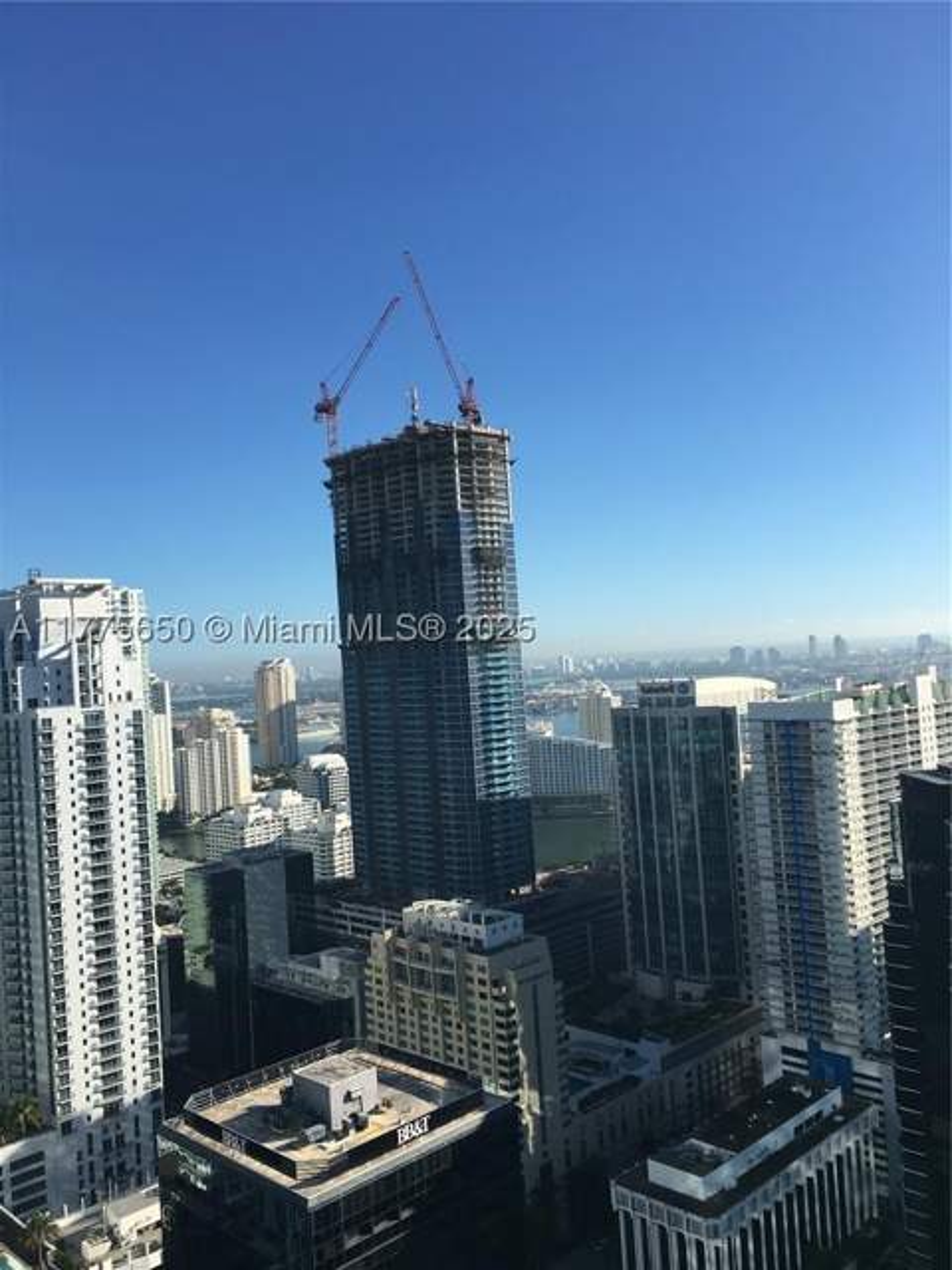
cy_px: 635
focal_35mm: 29
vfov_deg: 61.7
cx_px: 476
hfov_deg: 48.2
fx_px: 1063
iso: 25
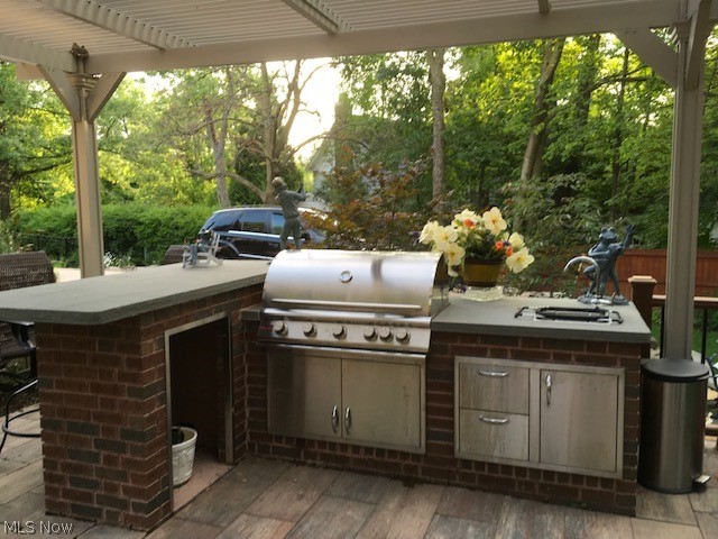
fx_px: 602
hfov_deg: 61.7
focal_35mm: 29
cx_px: 359
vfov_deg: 48.2
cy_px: 270
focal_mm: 4.15
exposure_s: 1/60
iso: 32
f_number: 2.2
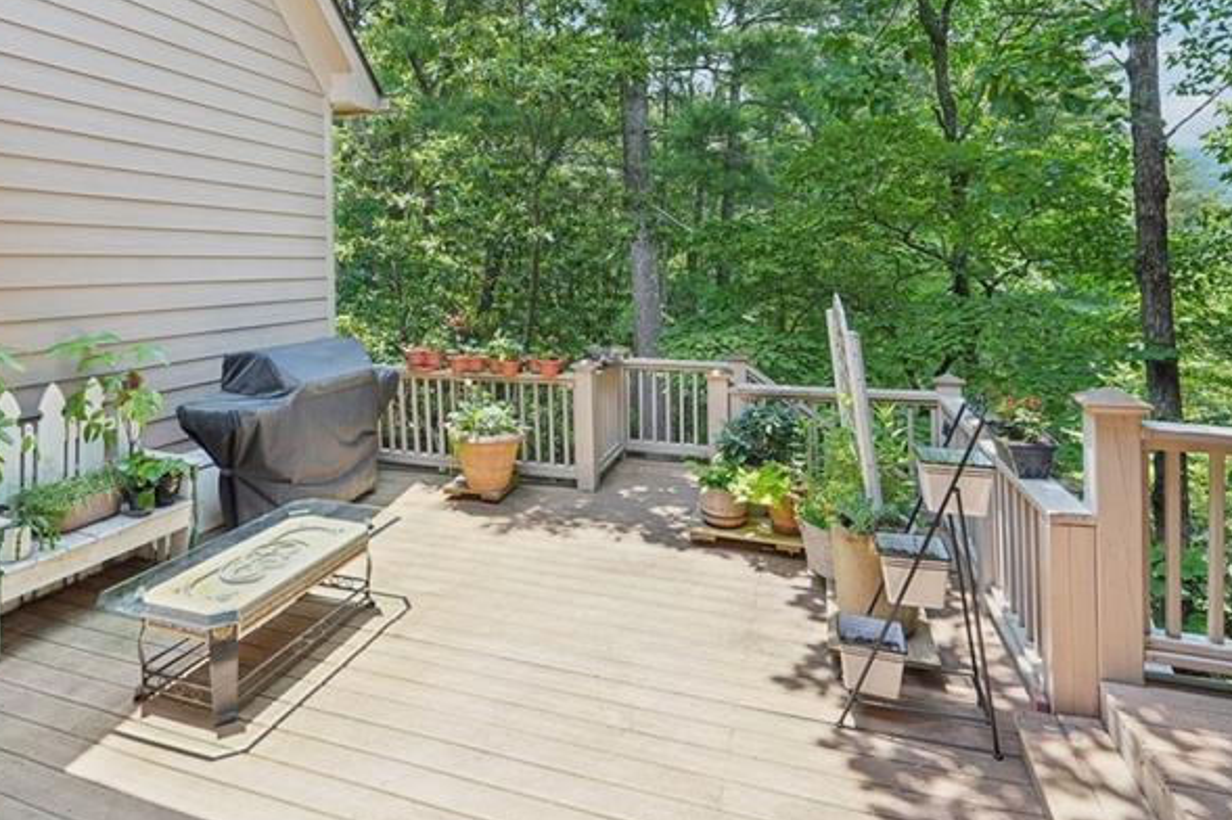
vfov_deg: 63.0
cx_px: 573
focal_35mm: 19
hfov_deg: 86.8
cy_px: 280
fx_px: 650
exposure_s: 1/50
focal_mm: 14
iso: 320
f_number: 8
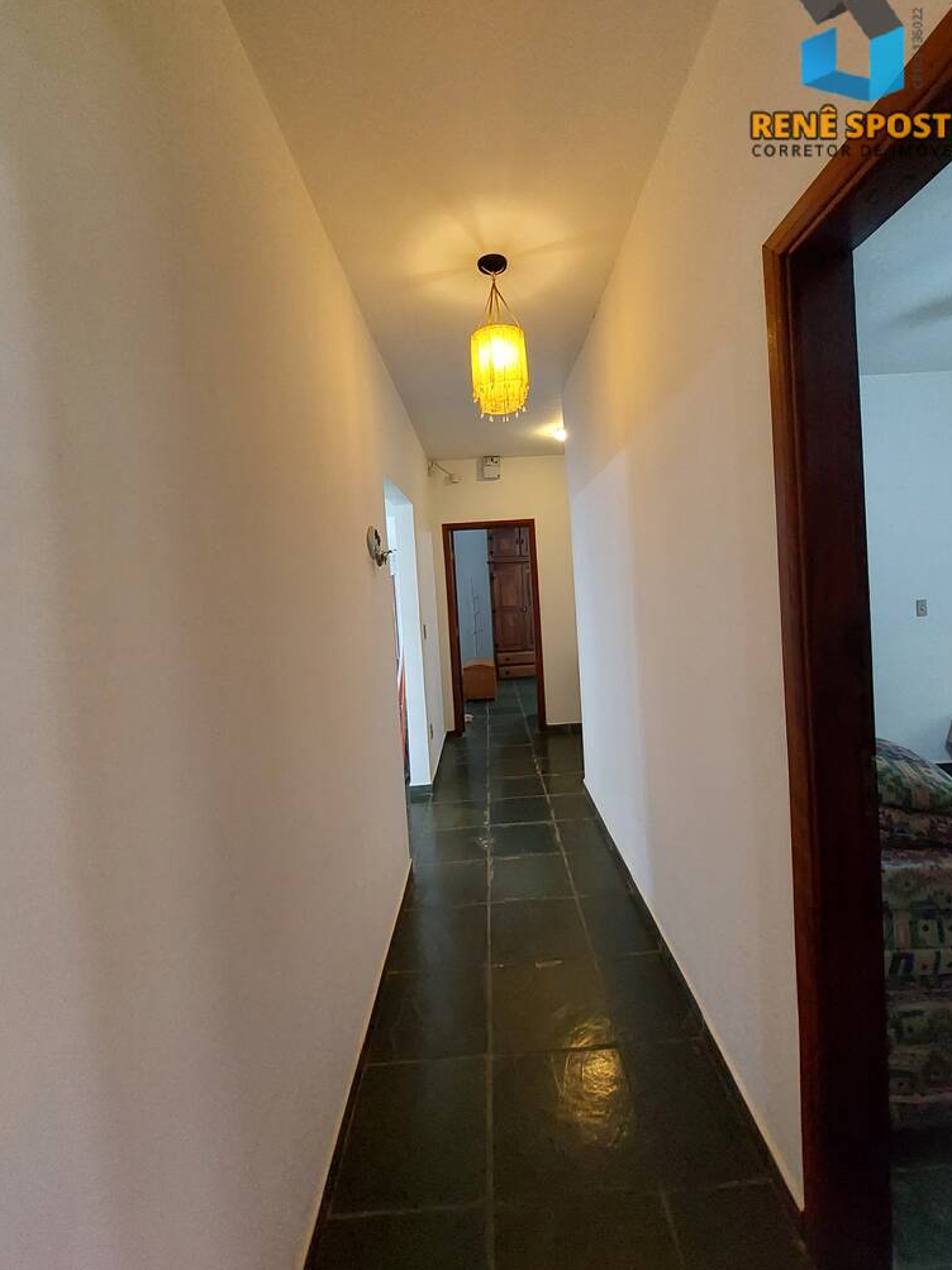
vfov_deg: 102.1
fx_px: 513
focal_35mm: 14
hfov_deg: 85.6
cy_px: 620
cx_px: 490
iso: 320
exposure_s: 1/40
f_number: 2.2
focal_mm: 1.74
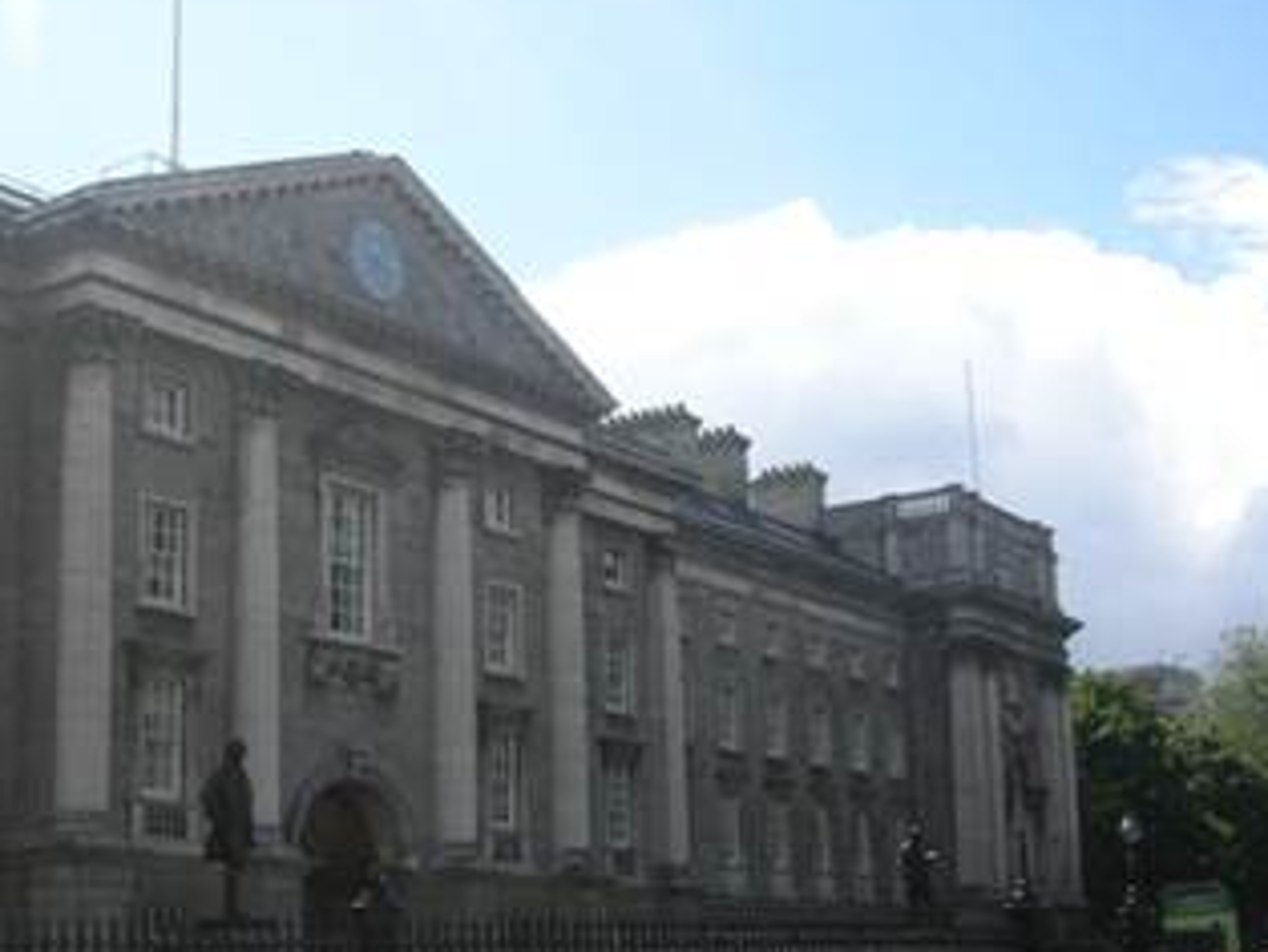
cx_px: 444
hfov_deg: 34.6
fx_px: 2016
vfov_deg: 26.4
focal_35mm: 55
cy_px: 666
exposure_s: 1/251
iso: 64
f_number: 5.4
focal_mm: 7.5
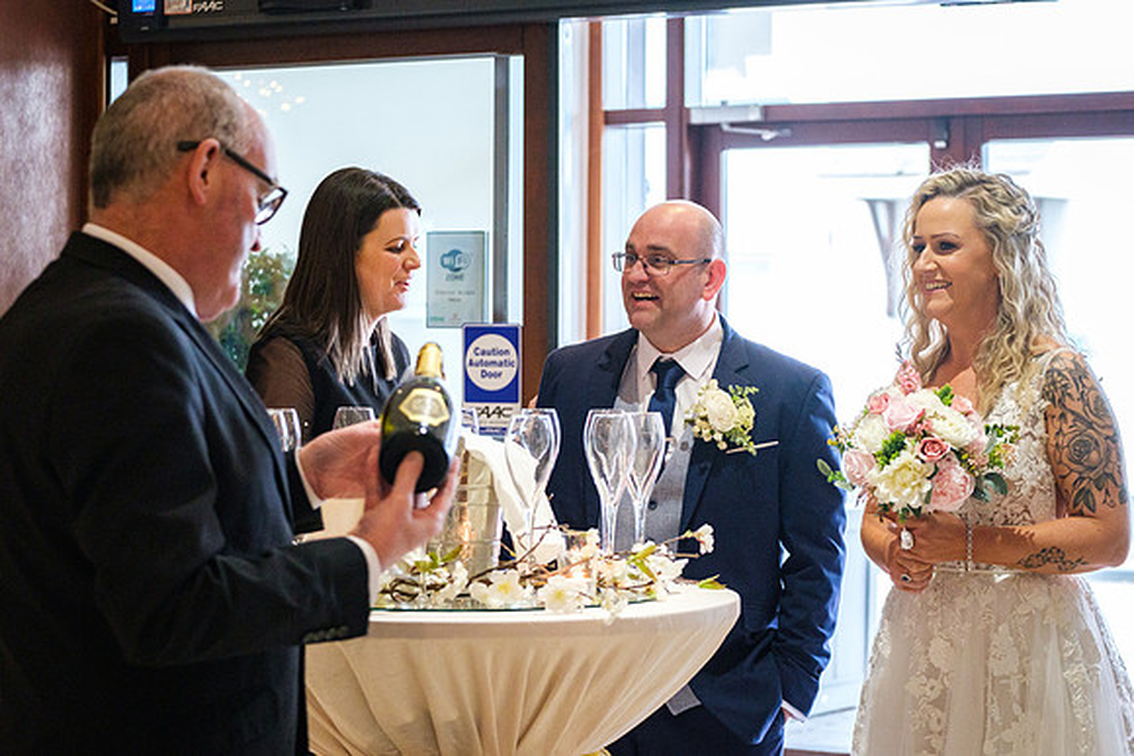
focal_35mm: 88
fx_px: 2779
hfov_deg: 23.1
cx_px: 605
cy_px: 363
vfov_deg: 15.5
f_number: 2.8
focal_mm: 54.1
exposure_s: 1/160
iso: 1600
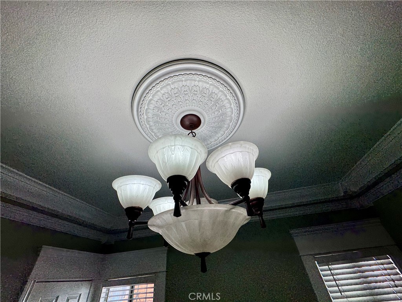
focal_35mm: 14
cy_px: 151
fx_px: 163
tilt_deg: +37.7
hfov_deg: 102.1
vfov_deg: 85.7
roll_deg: +4.3
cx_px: 201
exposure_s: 1/322
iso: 40
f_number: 2.2
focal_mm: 2.22
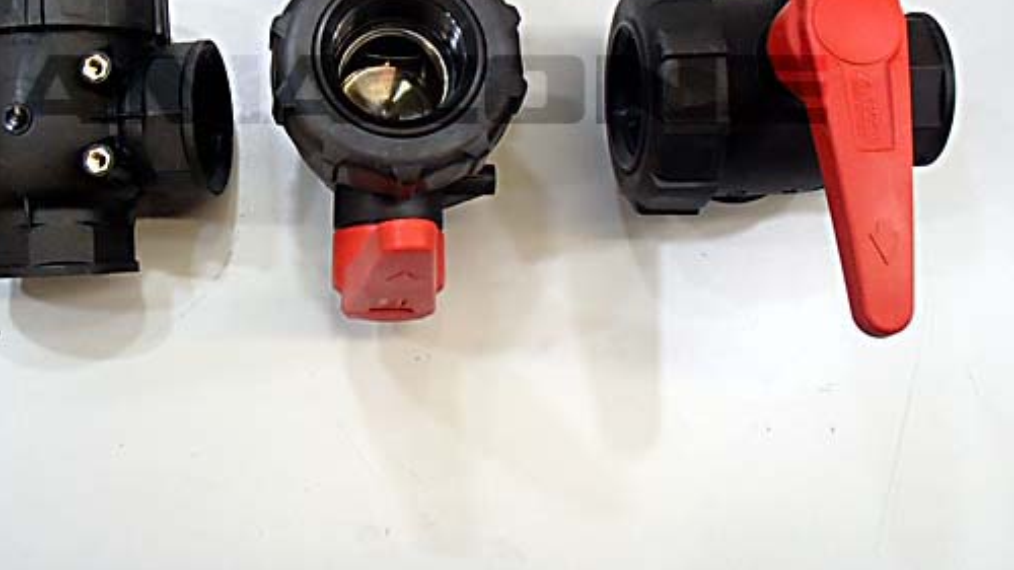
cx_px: 402
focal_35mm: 53
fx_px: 1425
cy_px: 136
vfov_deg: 22.4
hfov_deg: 39.0
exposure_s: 1/40
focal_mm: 6.83
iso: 320
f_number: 4.6
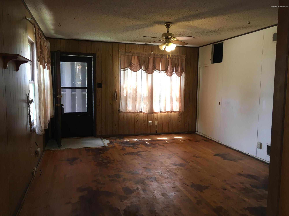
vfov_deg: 48.2
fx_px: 242
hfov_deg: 61.7
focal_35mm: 29
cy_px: 108
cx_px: 144
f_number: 2.2
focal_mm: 4.15
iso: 50
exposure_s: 1/30
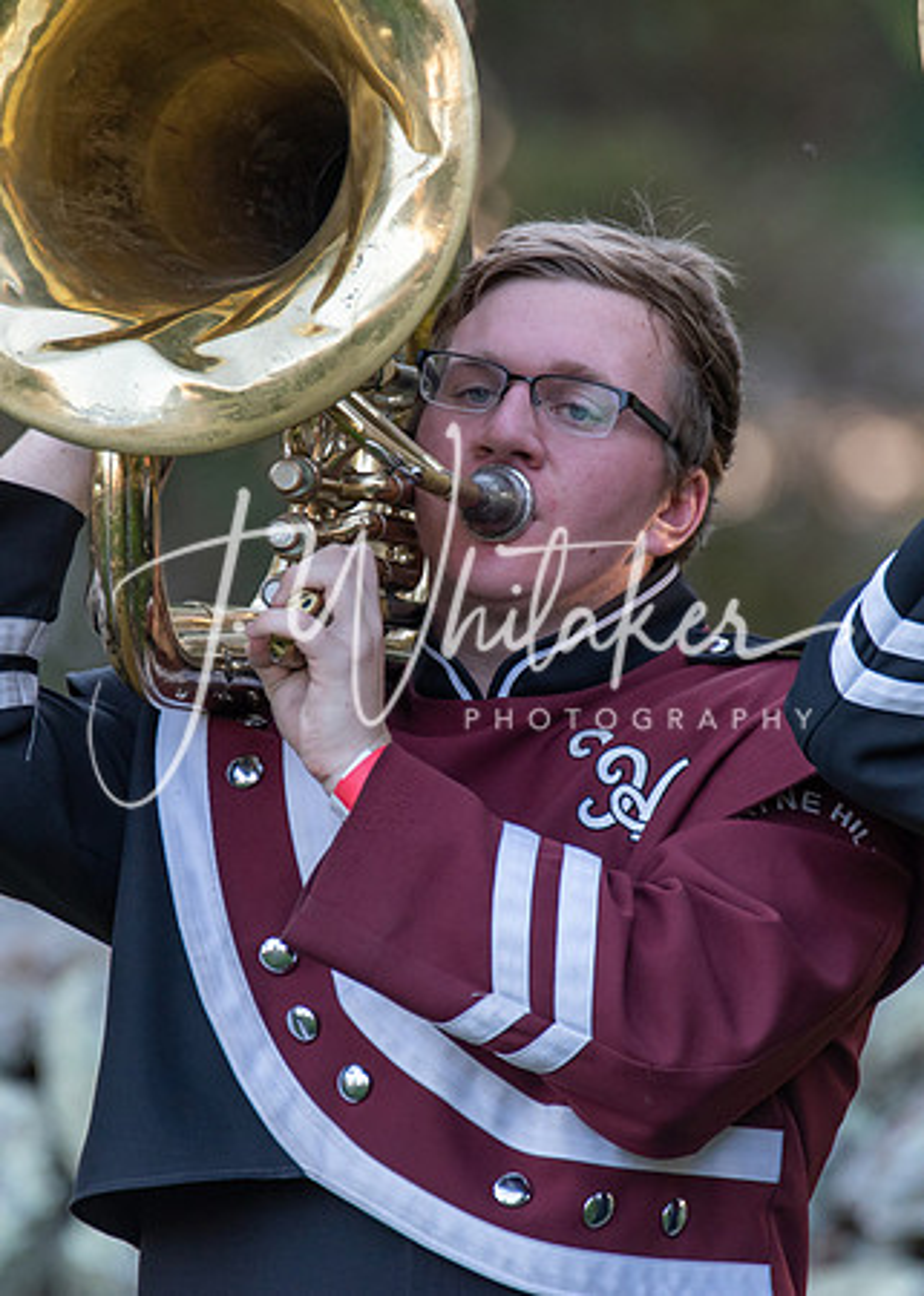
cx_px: 521
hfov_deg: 1.6
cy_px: 625
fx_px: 33477
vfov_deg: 2.2
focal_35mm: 910
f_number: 6.3
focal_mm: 600
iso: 800
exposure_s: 1/250
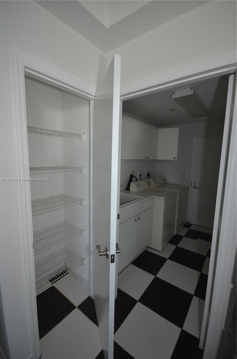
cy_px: 180
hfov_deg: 77.0
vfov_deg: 100.5
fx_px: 149
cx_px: 118
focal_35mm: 15
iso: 800
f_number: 4
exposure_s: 1/60
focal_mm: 10
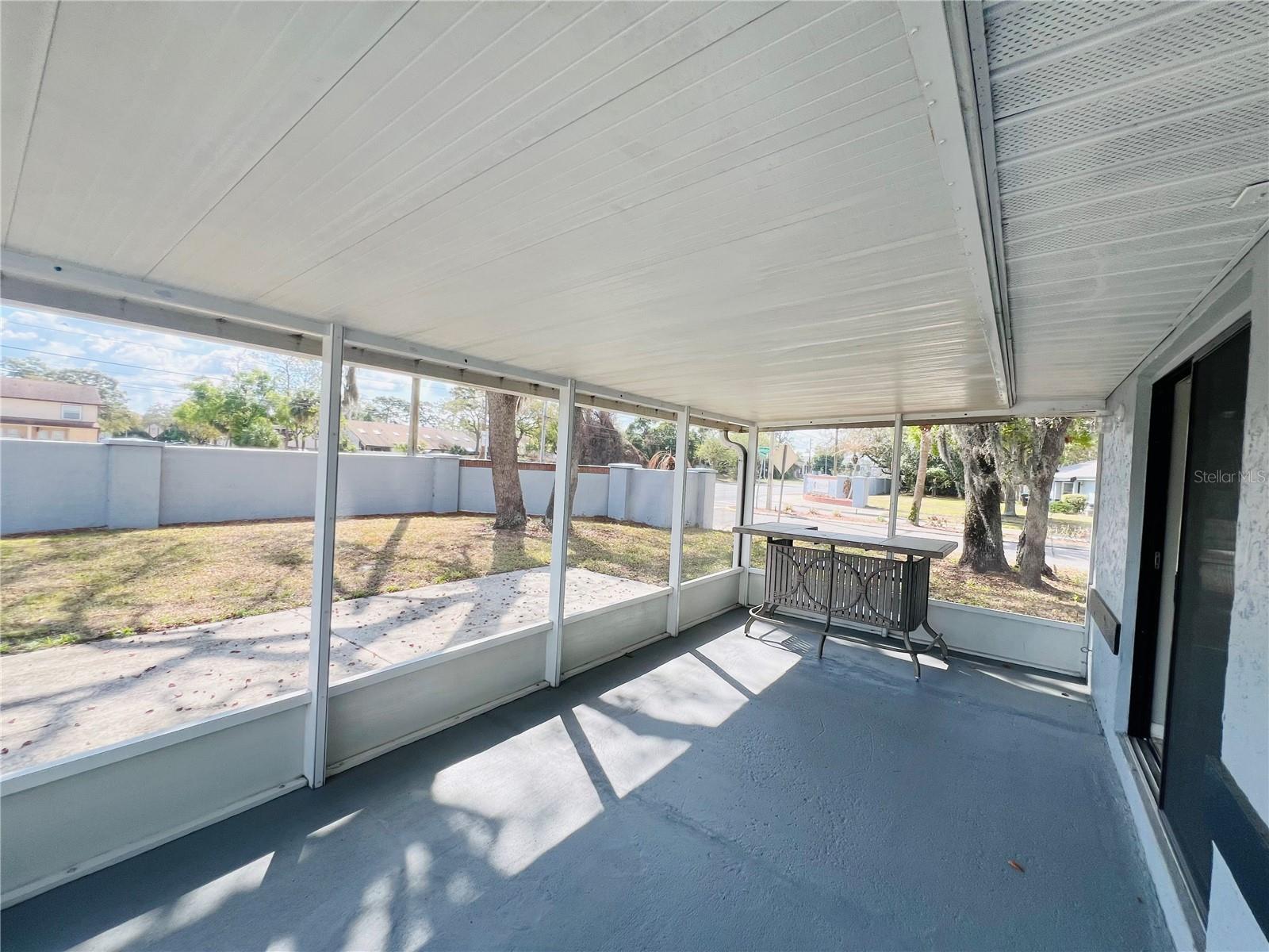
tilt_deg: -2.2
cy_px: 476
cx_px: 634
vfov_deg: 89.9
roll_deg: -4.2
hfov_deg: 106.2
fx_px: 477
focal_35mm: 13
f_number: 1.8
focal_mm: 1.57
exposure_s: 1/364
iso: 32
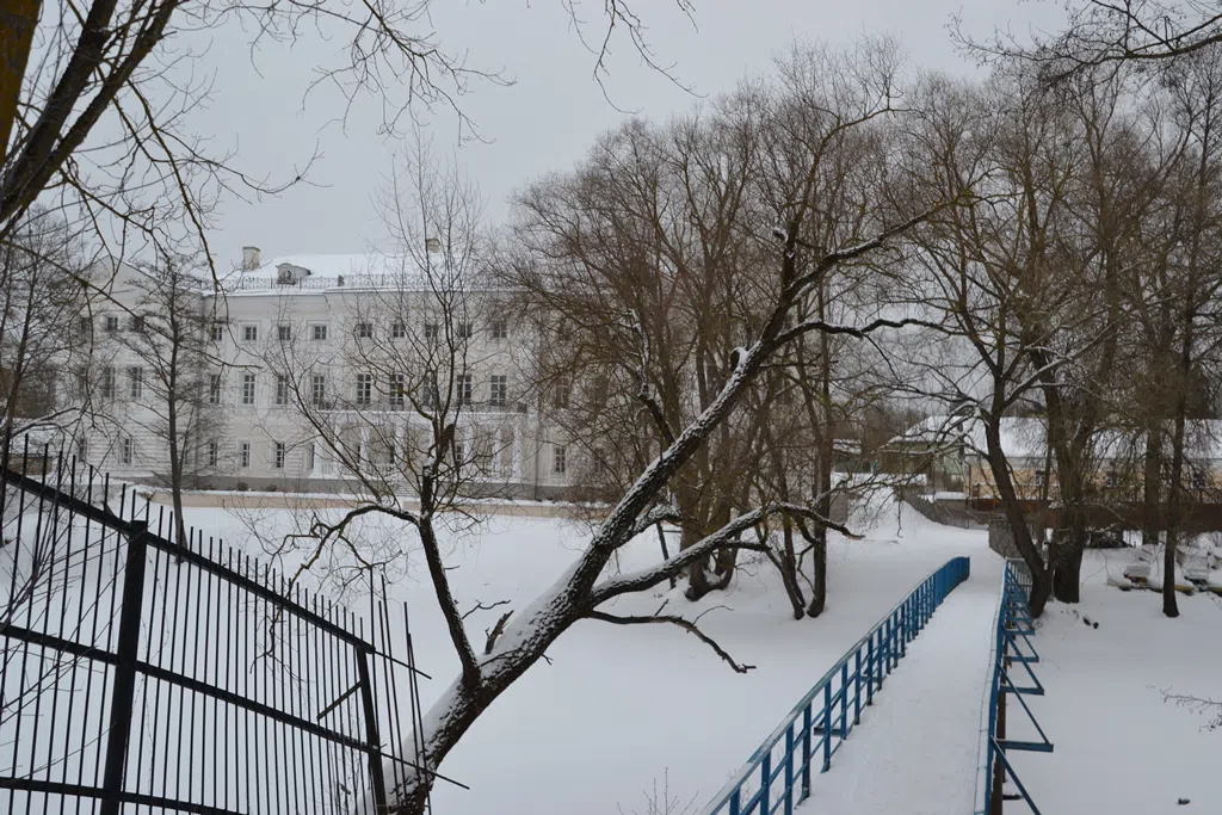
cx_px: 611
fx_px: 1069
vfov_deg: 41.7
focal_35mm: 32
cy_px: 408
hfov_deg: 59.5
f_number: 7.1
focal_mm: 21
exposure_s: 1/200
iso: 200
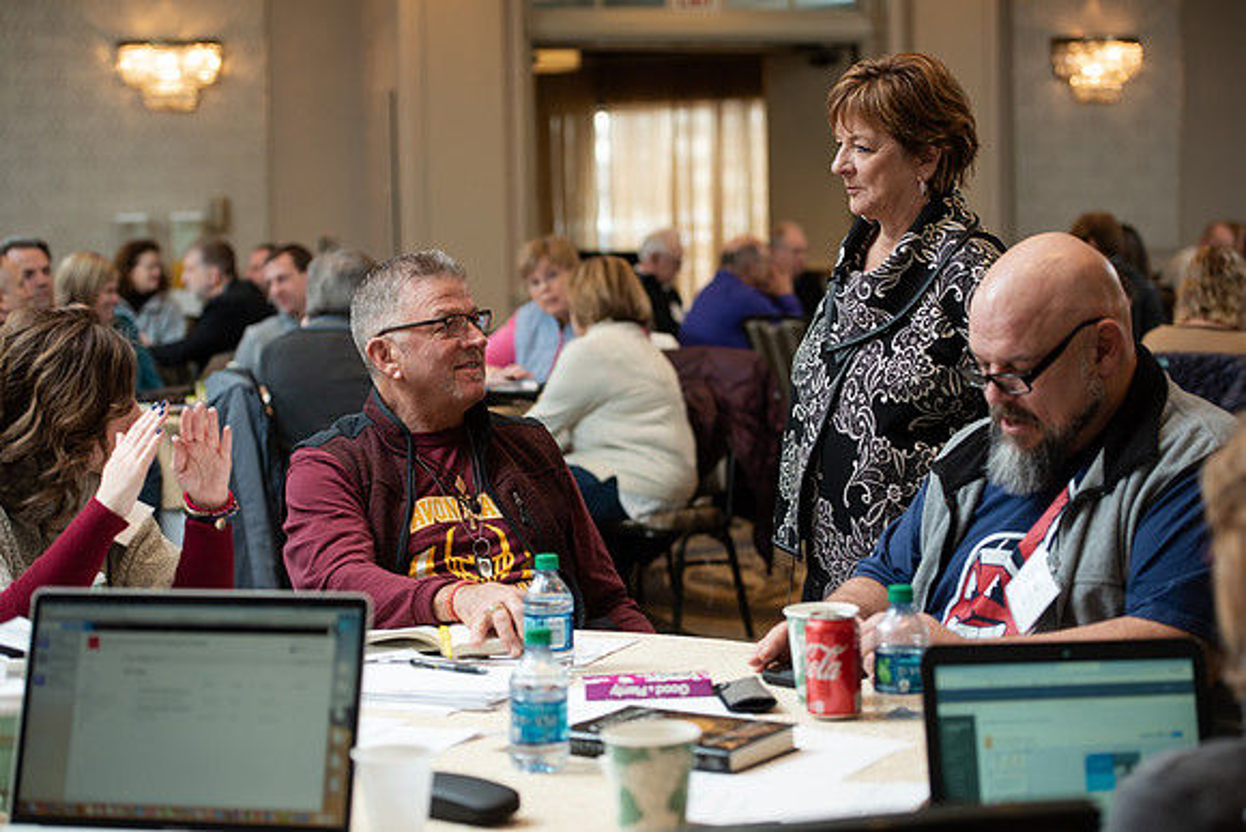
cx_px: 623
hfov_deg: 28.8
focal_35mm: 70
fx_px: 2423
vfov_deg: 19.5
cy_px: 416
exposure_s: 1/160
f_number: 3.5
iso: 800
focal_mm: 70
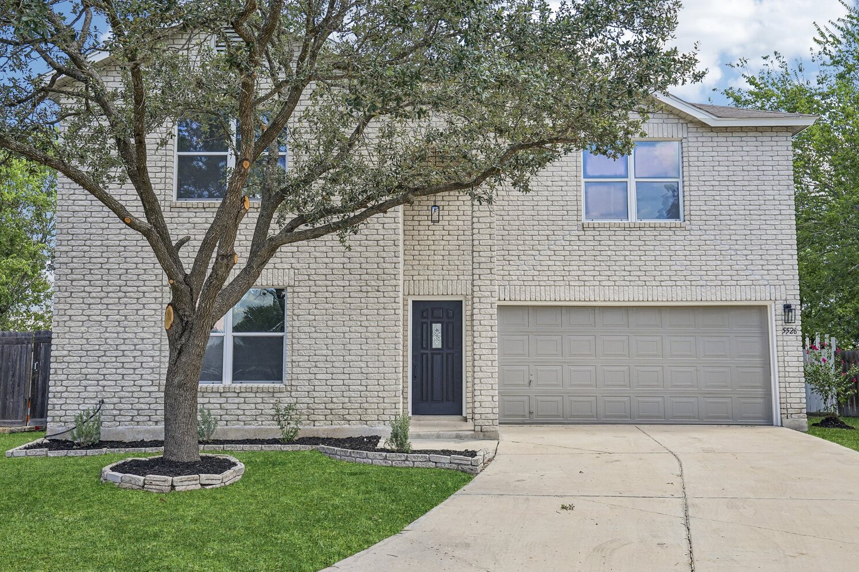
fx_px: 835
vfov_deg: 37.8
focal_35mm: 35
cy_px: 280
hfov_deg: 54.4
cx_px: 421
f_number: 8
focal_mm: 32
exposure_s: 1/160
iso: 200
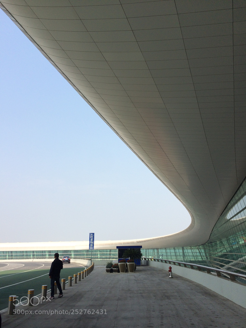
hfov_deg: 48.2
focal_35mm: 29
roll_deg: +0.8
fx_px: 275
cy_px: 164
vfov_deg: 61.7
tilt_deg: +15.5
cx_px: 123
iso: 32
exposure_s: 1/1580
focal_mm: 4.15
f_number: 2.2
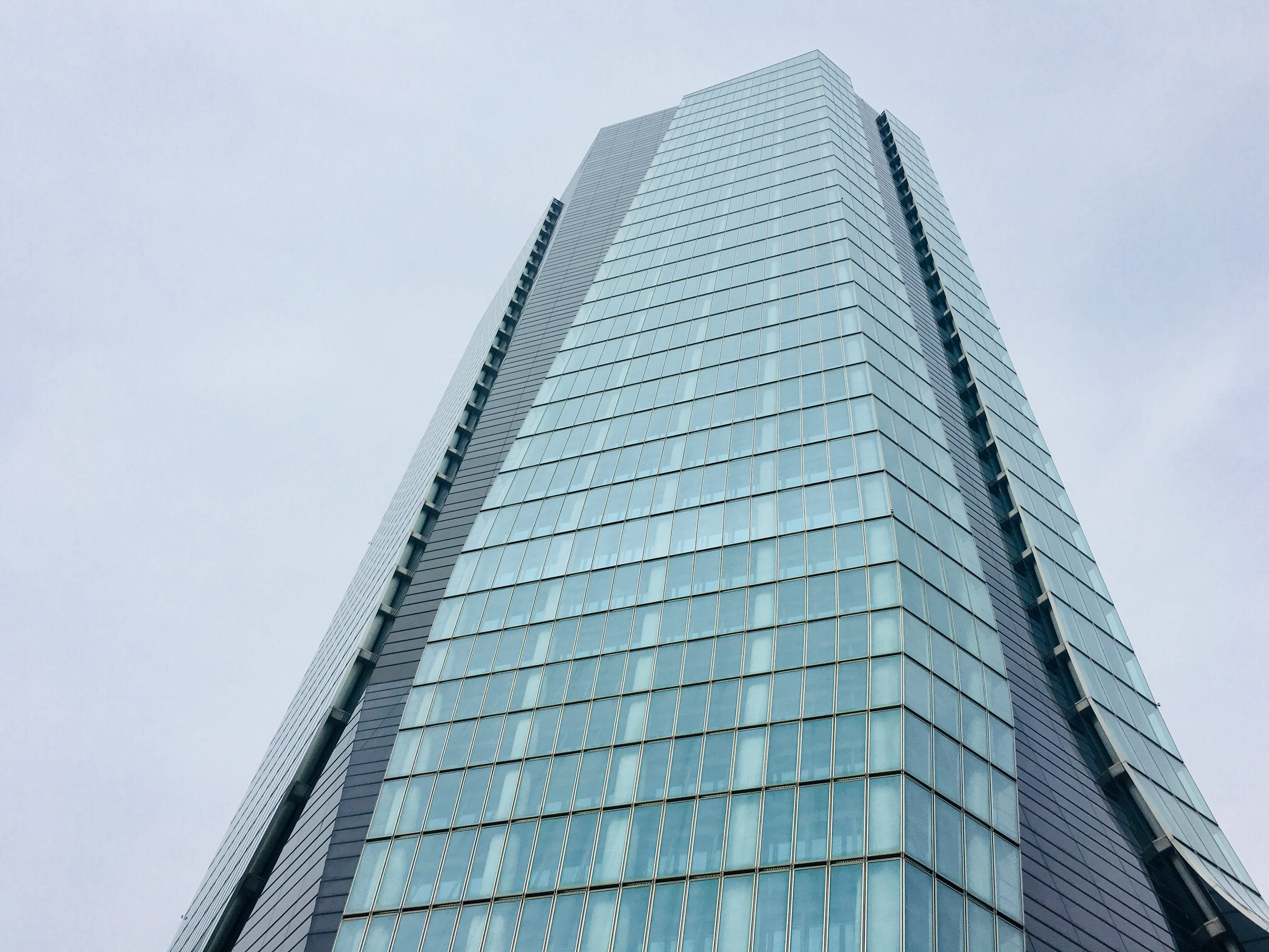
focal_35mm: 29
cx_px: 634
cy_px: 476
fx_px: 1063
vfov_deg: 48.2
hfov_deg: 61.7
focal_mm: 4.15
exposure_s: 1/2481
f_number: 2.2
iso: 25
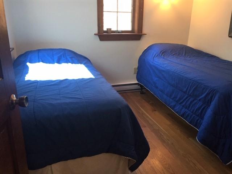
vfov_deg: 48.2
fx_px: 194
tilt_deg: -19.9
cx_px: 116
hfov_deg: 61.7
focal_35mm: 29
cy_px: 87
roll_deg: -0.5
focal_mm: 4.15
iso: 50
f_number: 2.2
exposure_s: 1/30
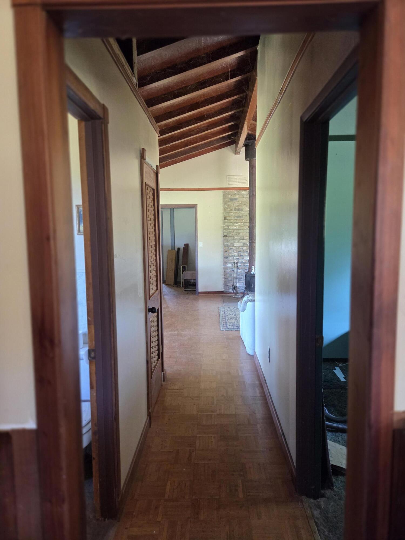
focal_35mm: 23
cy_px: 270
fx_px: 359
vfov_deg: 73.9
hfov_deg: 58.9
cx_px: 202
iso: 800
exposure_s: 1/120
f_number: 1.8
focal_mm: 5.4
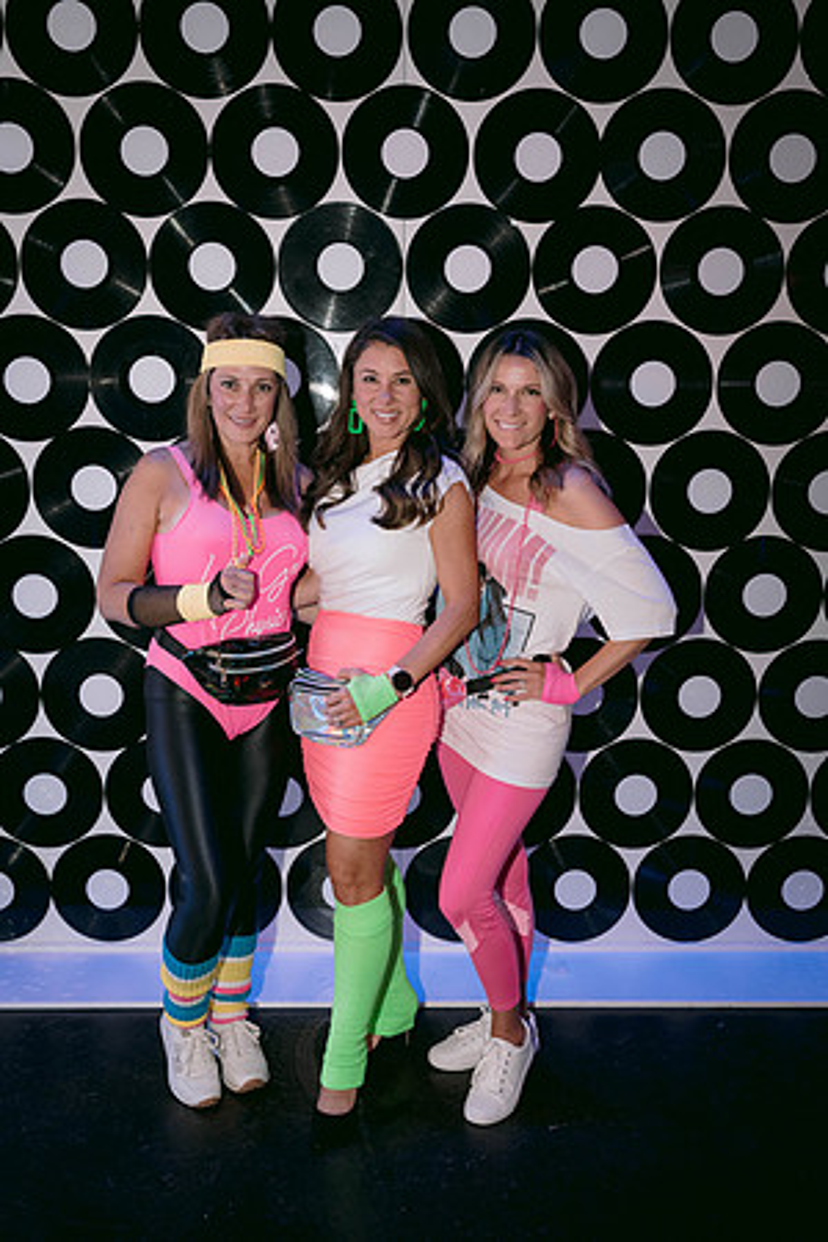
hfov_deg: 37.9
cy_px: 621
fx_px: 1207
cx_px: 414
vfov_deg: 54.4
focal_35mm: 35
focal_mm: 35
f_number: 2.8
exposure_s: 1/160
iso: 1600
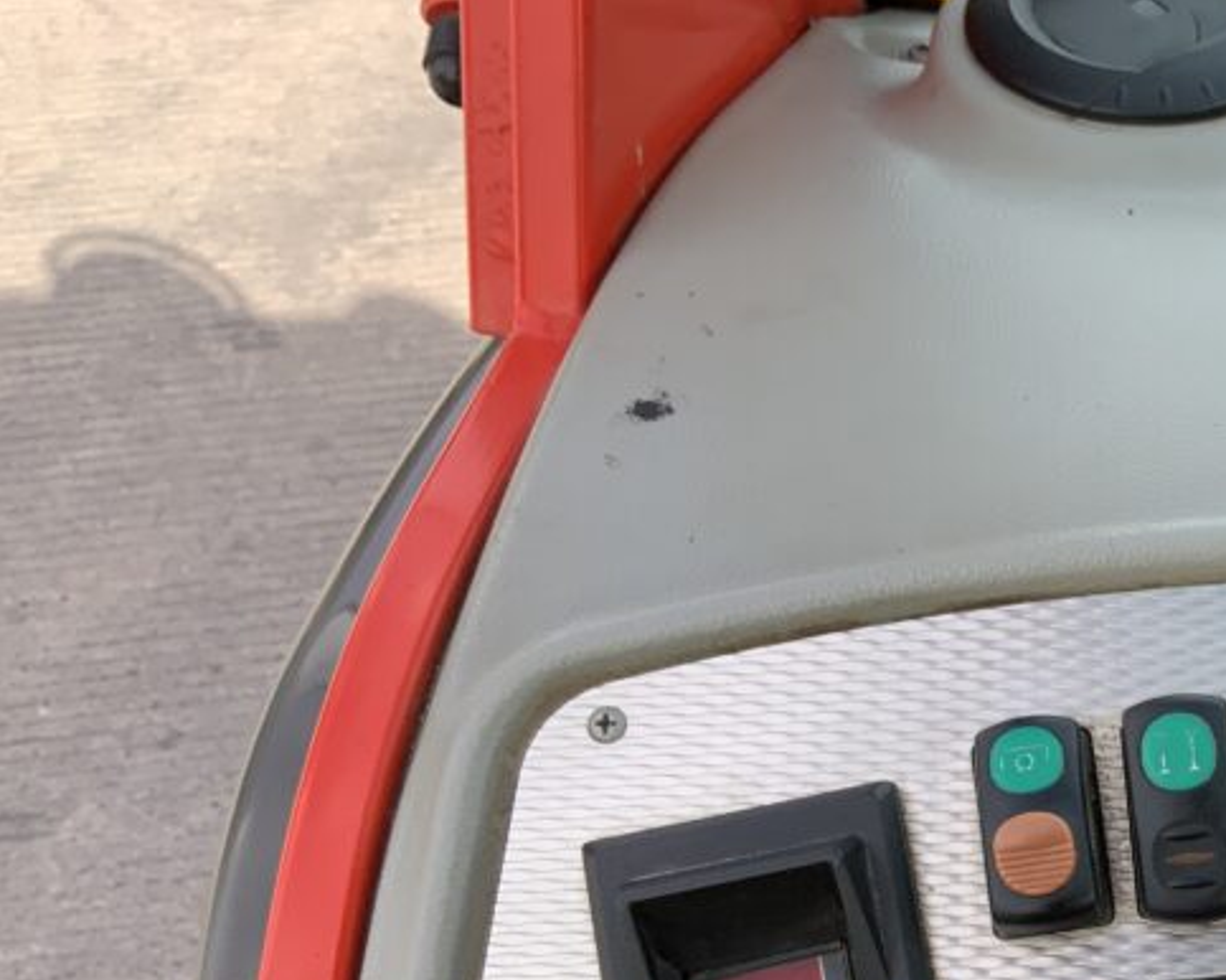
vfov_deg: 24.3
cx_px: 1295
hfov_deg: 28.9
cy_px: 970
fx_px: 2176
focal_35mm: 60
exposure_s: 1/415
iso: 16
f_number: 1.8
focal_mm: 3
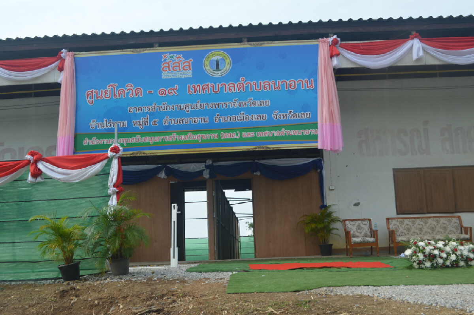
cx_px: 237
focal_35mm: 39
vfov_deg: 34.2
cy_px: 158
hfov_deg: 49.6
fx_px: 513
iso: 100
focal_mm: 26
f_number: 6.3
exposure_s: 1/160
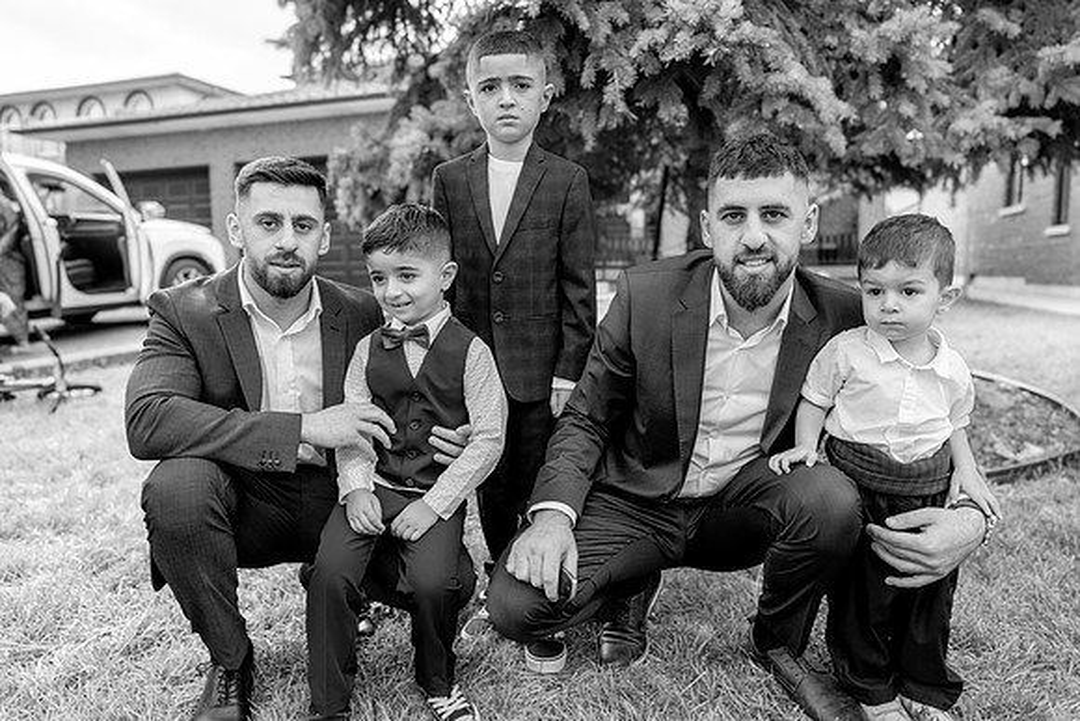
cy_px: 360
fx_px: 720
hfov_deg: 73.7
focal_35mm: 24
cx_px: 540
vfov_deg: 53.2
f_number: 2.8
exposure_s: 1/800
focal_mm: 24
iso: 320
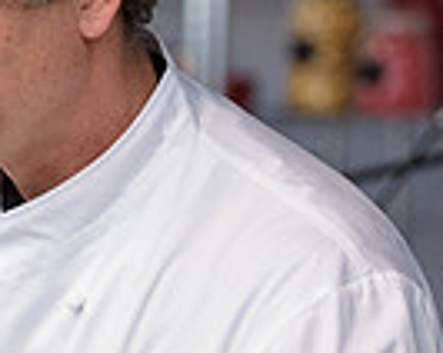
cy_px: 378
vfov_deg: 3.6
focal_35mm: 431
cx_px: -293
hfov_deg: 4.5
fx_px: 5643
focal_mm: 105
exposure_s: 1/800
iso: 250
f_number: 3.2
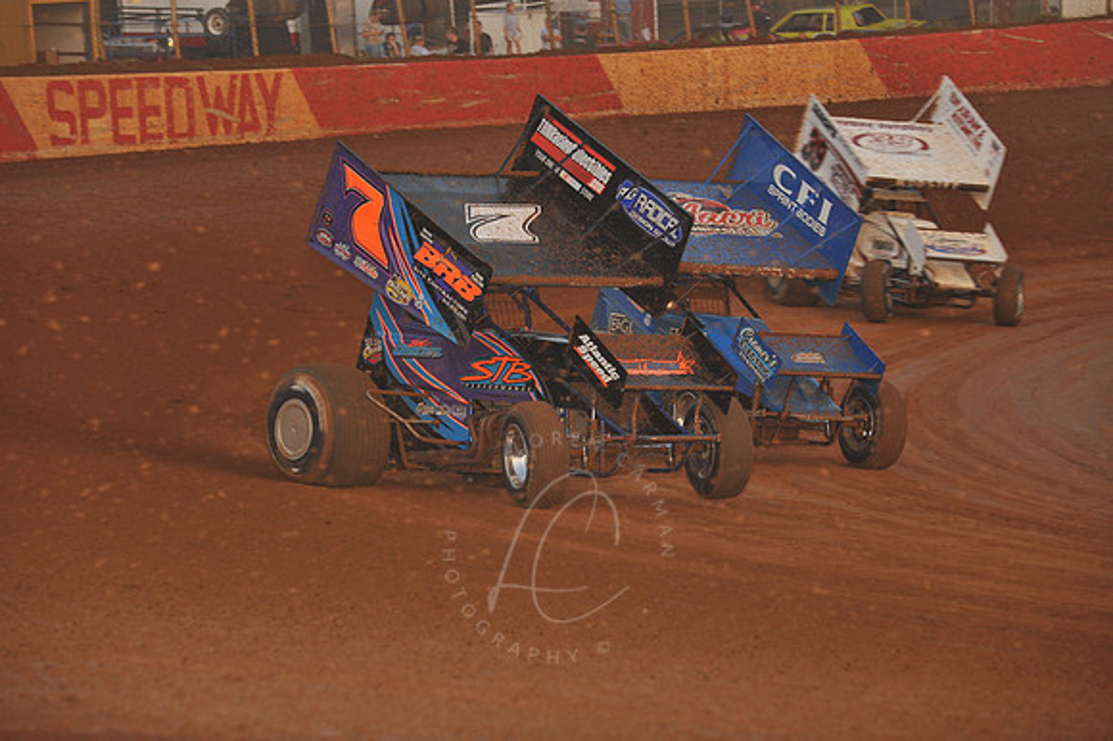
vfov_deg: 7.4
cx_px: 556
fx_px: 5716
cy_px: 370
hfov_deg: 11.1
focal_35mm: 185
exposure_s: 1/320
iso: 800
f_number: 7.1
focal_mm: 185
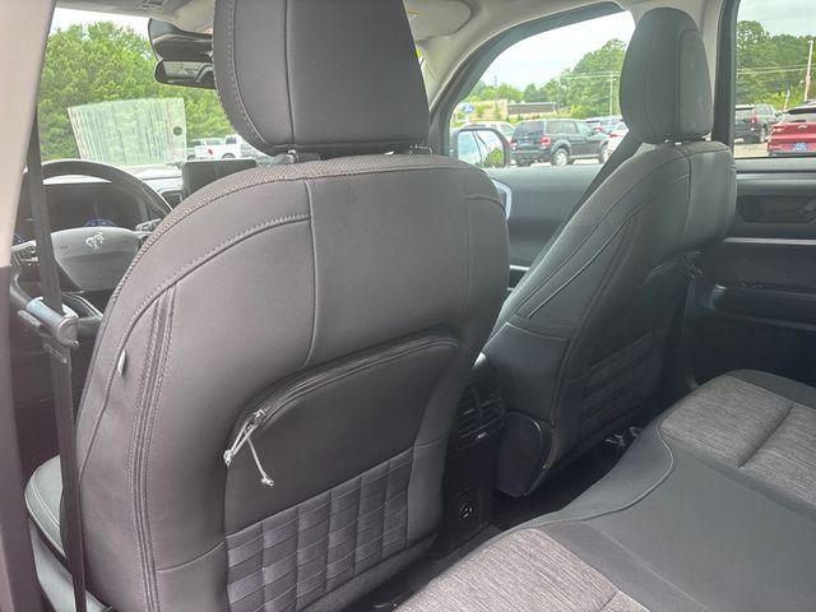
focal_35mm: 26
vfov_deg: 53.1
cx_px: 408
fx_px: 613
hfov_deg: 67.3
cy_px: 306
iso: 64
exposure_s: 1/131
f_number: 1.6
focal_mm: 5.96
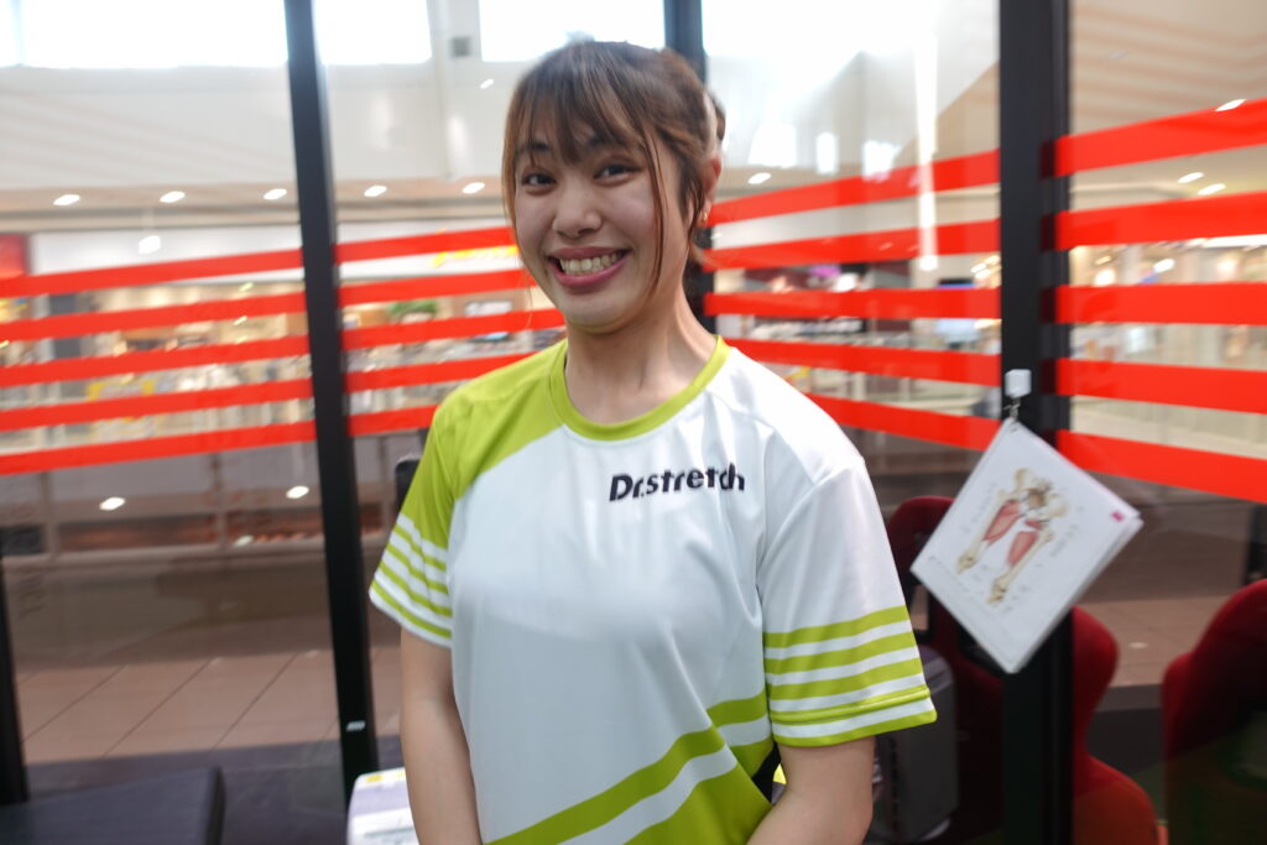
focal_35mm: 24
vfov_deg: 53.1
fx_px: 845
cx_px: 634
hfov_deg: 73.7
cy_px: 422
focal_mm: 9.4
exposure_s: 1/30
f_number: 2
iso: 80
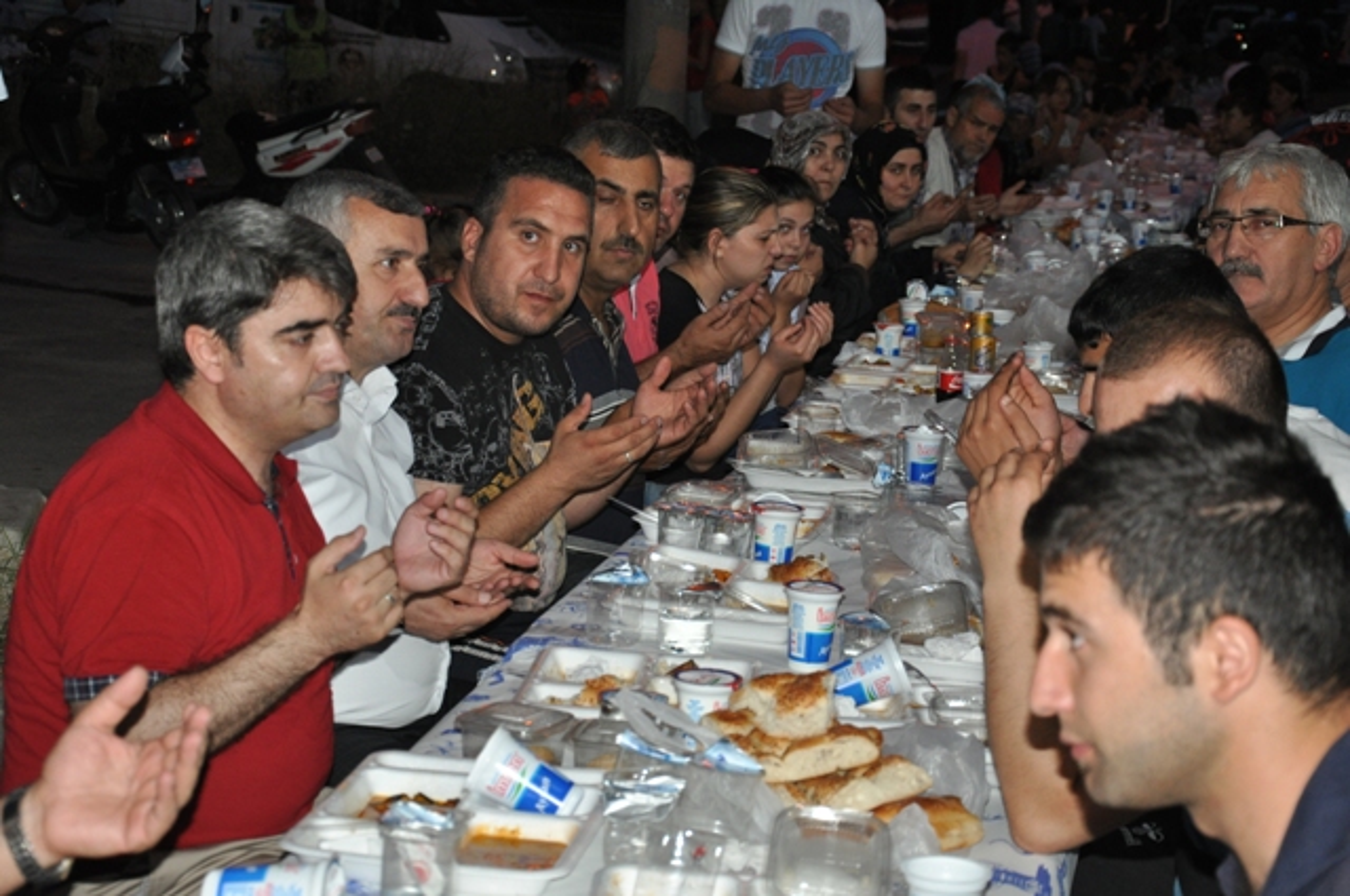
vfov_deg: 18.1
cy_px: 448
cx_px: 675
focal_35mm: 75
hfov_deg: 27.0
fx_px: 2809
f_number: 5
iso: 800
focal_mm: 50
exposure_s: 1/60
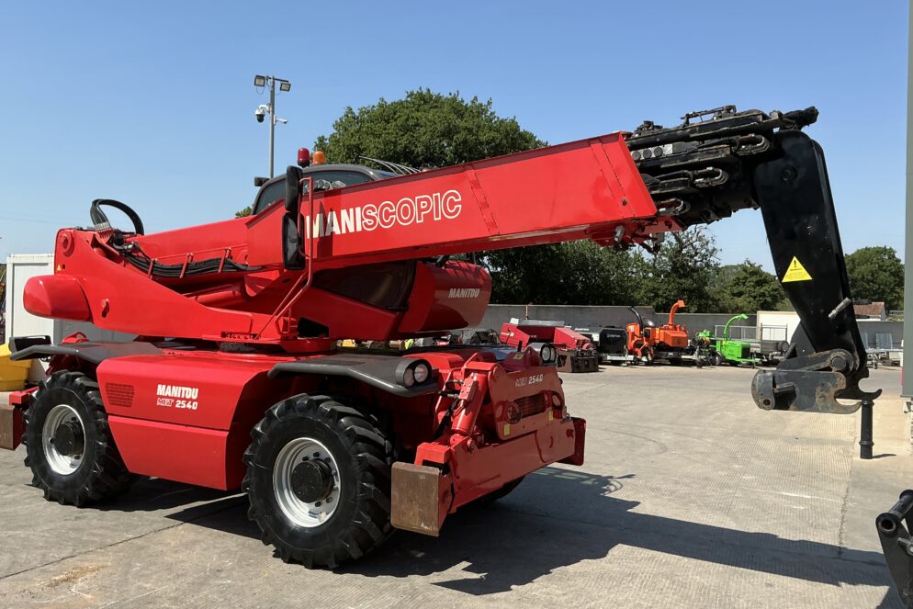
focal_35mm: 30
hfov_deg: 61.9
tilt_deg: -1.2
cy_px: 306
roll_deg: -1.8
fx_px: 761
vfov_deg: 43.6
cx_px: 448
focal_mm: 3
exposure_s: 1/1675
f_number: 1.8
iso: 25
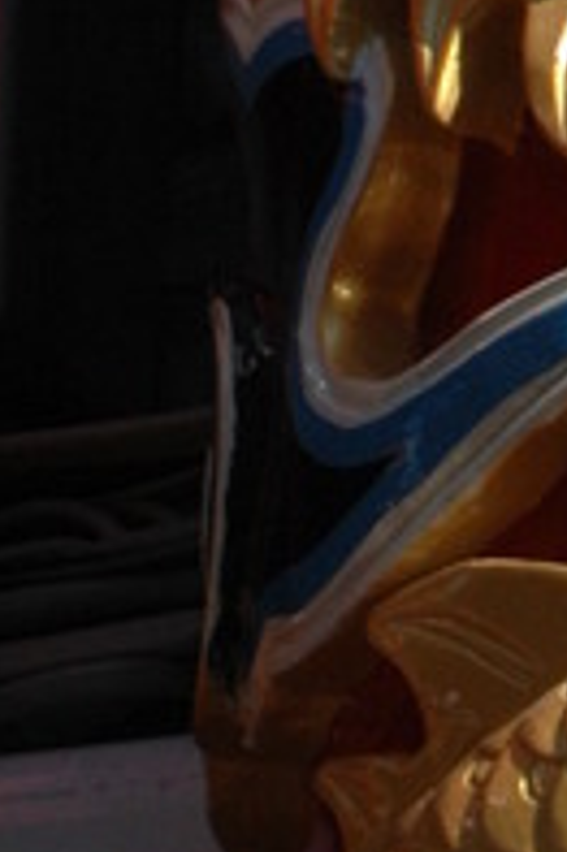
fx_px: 17323
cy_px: -986
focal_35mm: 732
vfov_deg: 2.8
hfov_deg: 1.9
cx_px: 1298
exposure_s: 1/400
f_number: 10
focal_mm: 80
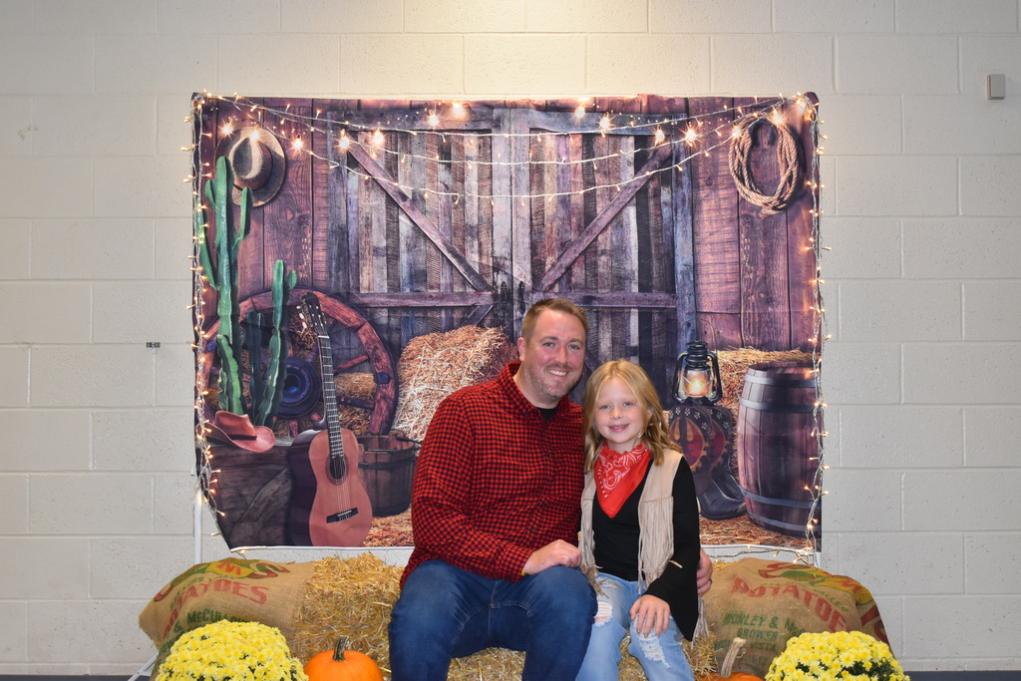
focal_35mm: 51
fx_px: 1447
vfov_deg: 26.5
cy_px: 340
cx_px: 510
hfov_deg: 38.9
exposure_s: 1/125
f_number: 4.5
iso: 1250
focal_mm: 34
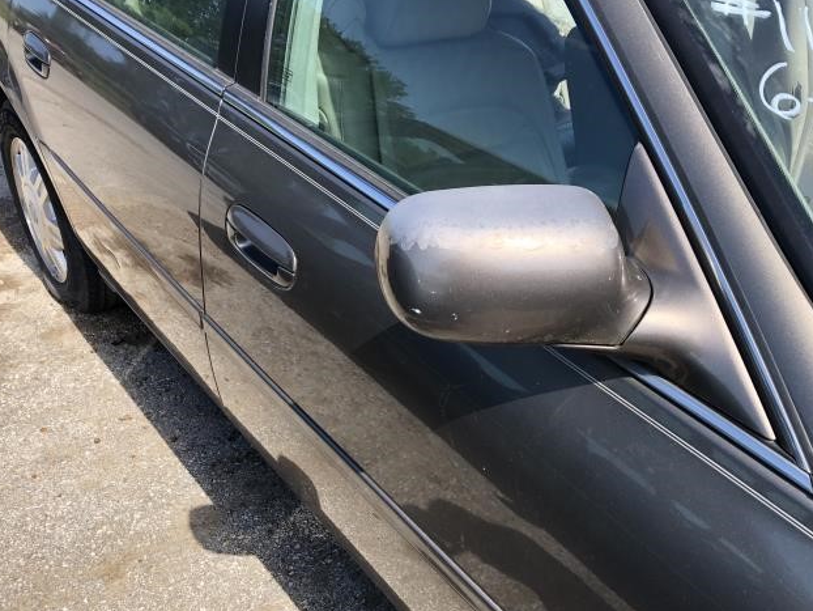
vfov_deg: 39.6
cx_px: 460
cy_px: 338
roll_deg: -0.1
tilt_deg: -27.3
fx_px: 846
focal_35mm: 36
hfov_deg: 51.2
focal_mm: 3.99
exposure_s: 1/813
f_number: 1.8
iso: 20
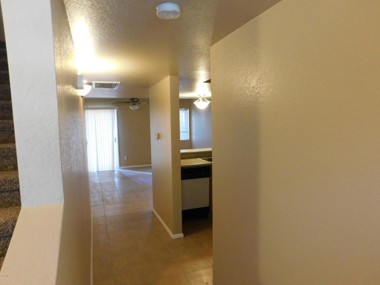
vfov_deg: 58.9
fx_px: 252
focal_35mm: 23
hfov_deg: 73.9
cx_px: 190
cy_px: 142
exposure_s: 1/20
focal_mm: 4
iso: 400
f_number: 3
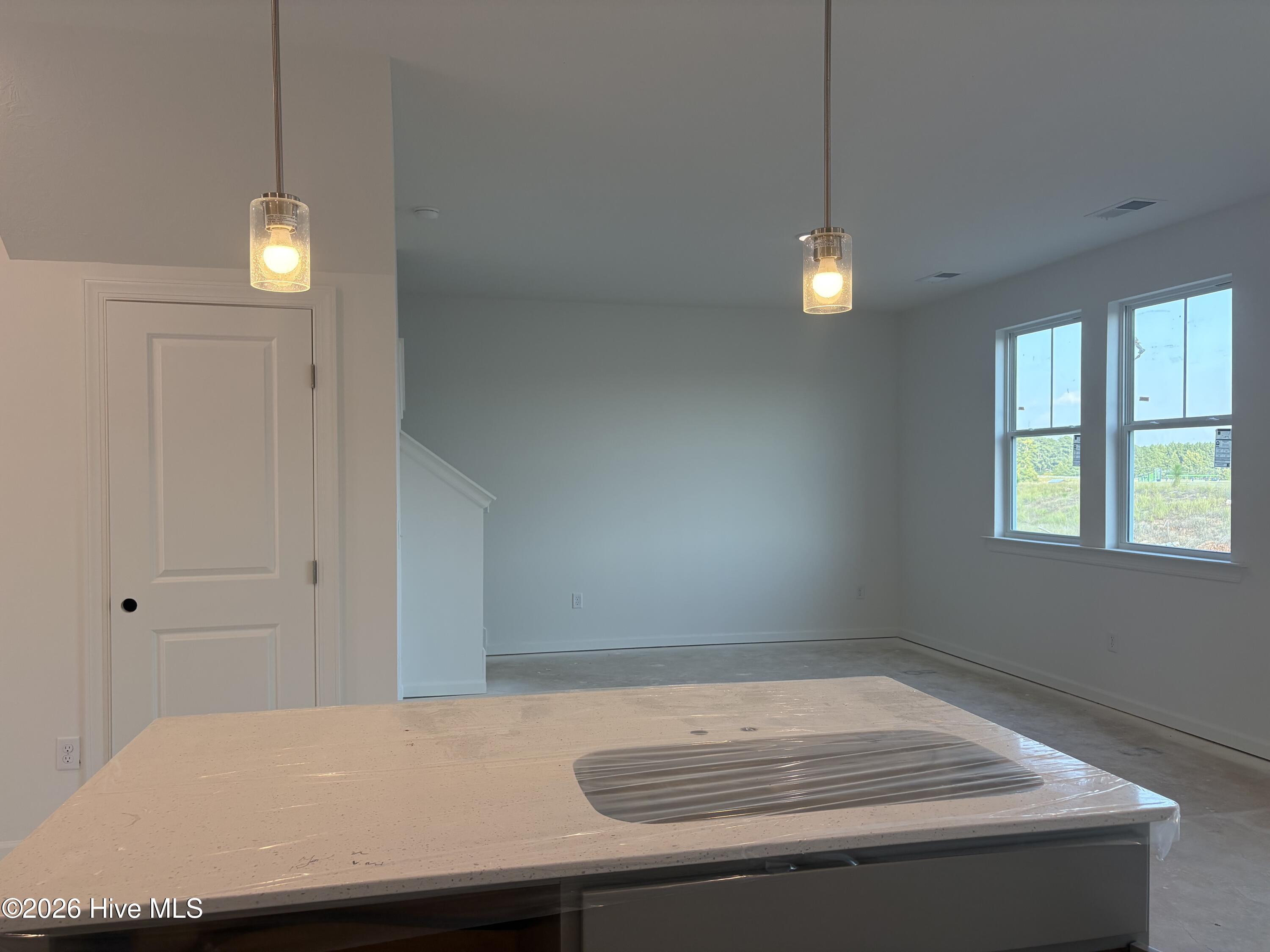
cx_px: 635
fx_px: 954
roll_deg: +0.3
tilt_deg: +0.2
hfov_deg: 67.3
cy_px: 476
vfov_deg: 53.1
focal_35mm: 26
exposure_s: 1/240
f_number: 1.6
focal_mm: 5.96
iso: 100
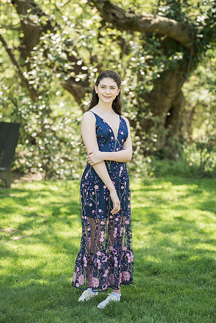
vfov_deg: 20.8
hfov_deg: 14.0
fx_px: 882
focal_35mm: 98
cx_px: 108
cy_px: 162
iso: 100
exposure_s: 1/250
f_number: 2.8
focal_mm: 98
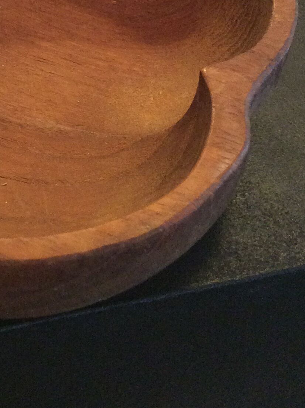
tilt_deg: -37.8
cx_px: -3
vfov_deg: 24.7
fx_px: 883
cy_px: -7
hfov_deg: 19.0
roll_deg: -2.3
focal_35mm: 75
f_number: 2.4
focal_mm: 3.3
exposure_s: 1/25
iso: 200
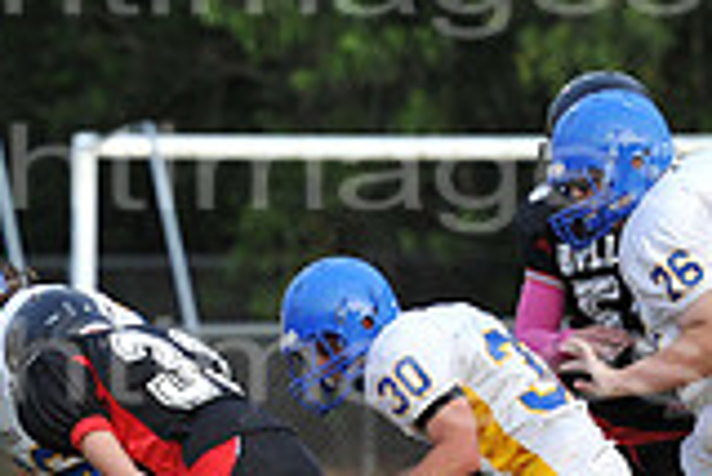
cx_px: 93
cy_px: 663
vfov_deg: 2.2
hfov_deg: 3.3
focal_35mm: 633
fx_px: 12530
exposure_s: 1/1250
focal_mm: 175
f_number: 3.5
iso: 800
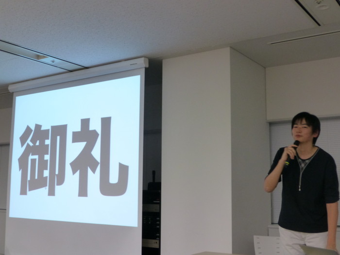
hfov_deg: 42.9
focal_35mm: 44
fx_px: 432
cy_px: 128
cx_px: 170
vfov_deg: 32.9
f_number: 4.1
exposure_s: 1/25
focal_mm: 7.9
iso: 400
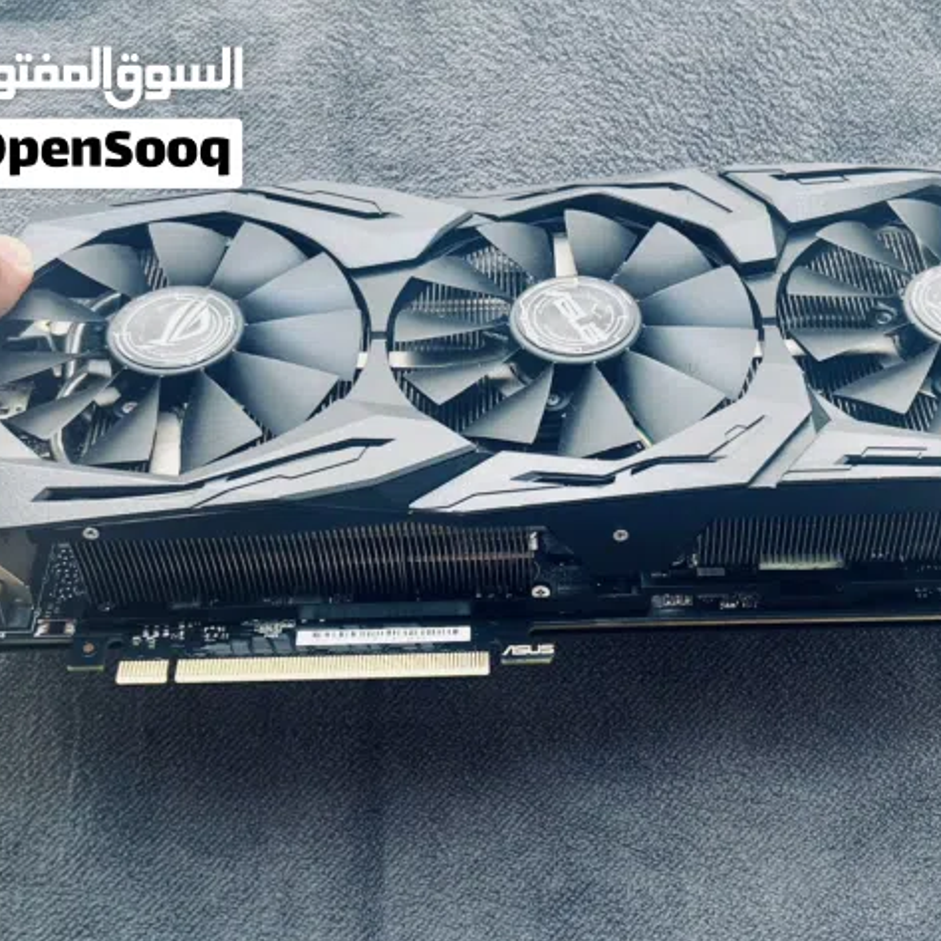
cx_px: 542
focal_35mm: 31
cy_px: 474
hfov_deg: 52.3
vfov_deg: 52.5
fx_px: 953
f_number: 1.5
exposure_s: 1/121
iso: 32
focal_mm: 5.7
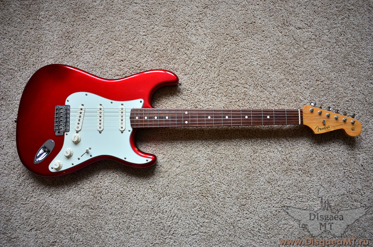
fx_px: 290
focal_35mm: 28
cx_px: 186
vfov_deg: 46.2
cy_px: 124
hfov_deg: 65.6
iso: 500
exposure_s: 1/50
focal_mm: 18.5
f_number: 4
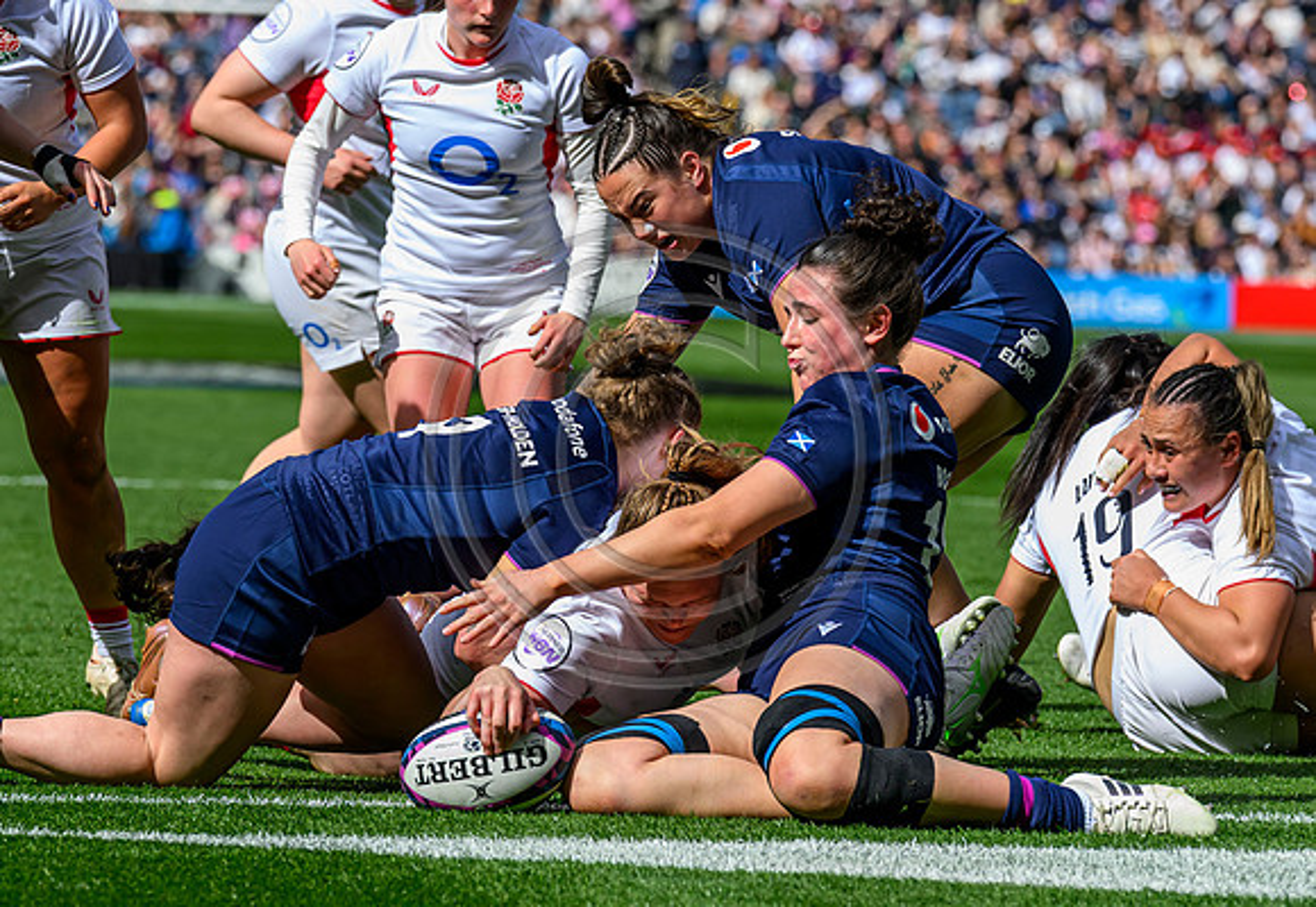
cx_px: 505
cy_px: 602
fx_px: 12291
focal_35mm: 333
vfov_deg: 4.2
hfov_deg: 6.1
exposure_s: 1/3200
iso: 800
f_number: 5.6
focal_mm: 200
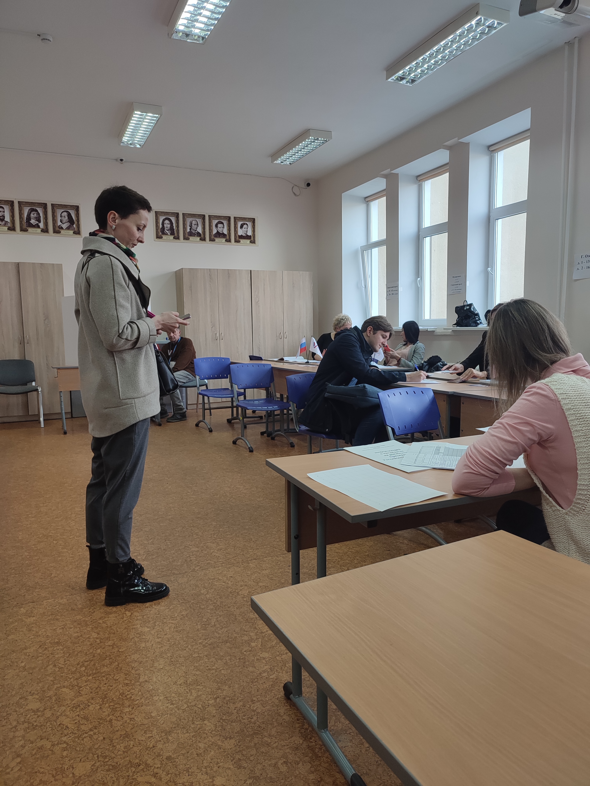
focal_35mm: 25
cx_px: 295
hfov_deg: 54.9
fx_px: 568
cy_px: 393
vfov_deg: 69.4
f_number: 1.9
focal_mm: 6.04
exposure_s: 1/50
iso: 68
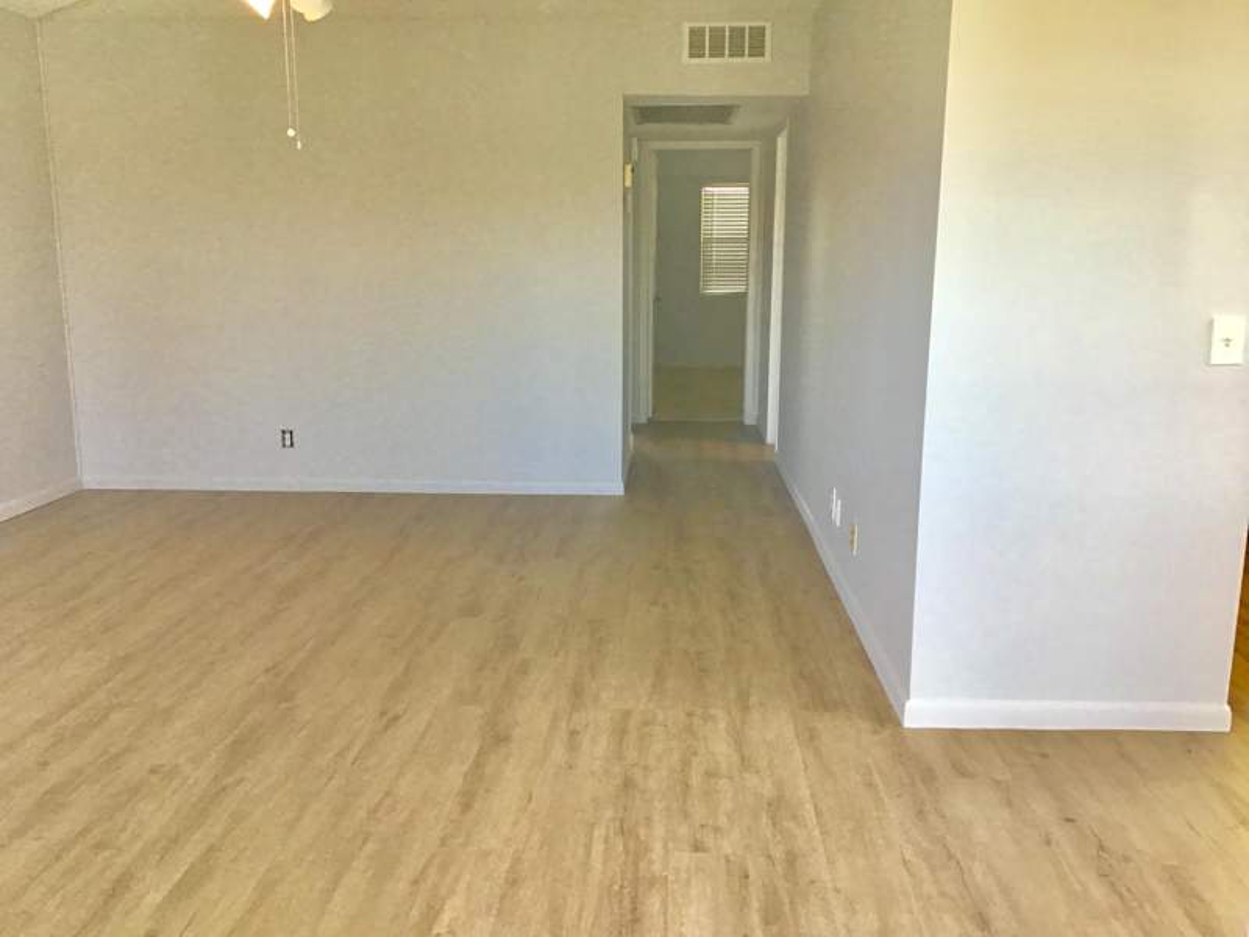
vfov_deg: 45.4
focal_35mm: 31
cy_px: 468
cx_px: 624
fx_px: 1119
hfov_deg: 58.4
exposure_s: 1/40
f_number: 2.4
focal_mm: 3.3
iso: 25
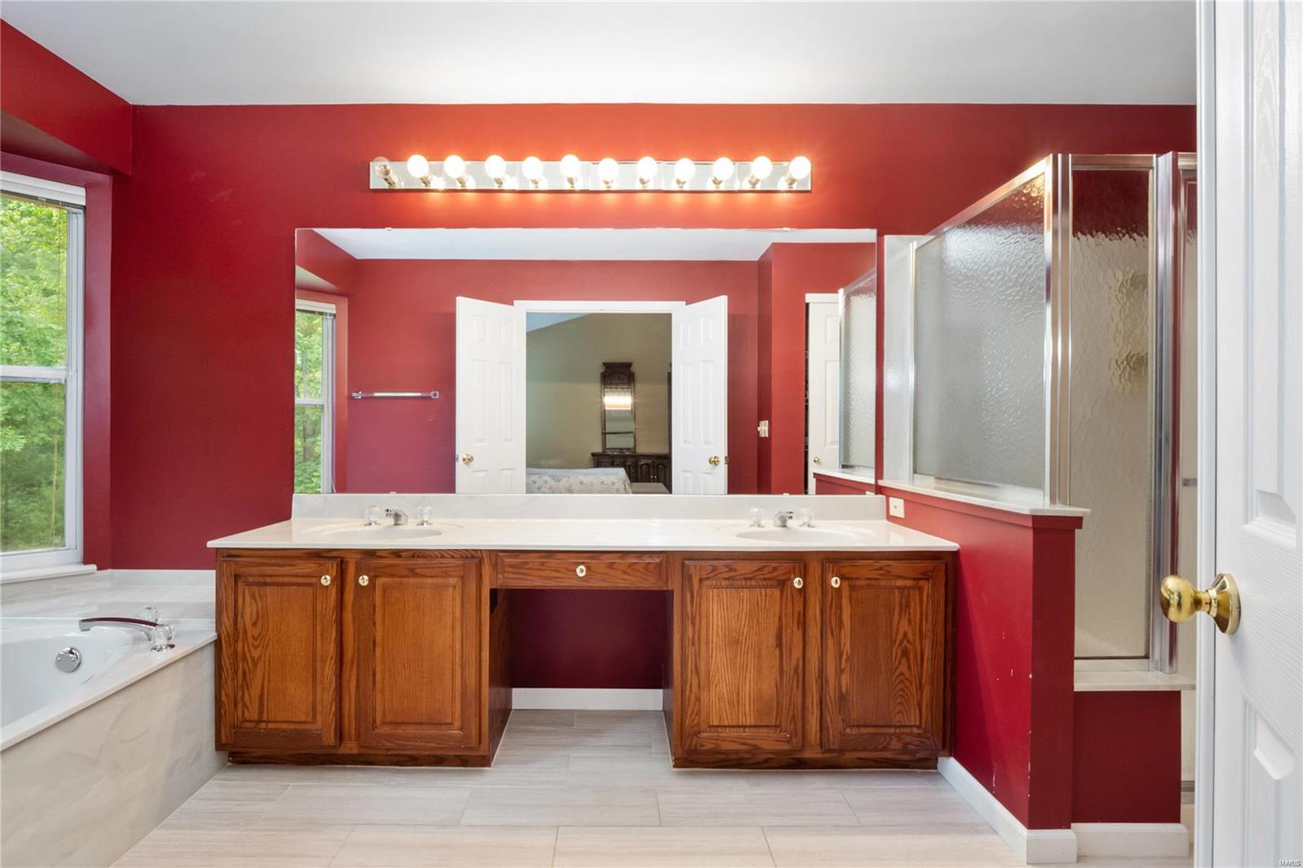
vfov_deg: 73.7
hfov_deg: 96.8
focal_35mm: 16
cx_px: 652
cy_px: 434
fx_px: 579
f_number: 10
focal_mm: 8
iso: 400
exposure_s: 1/13
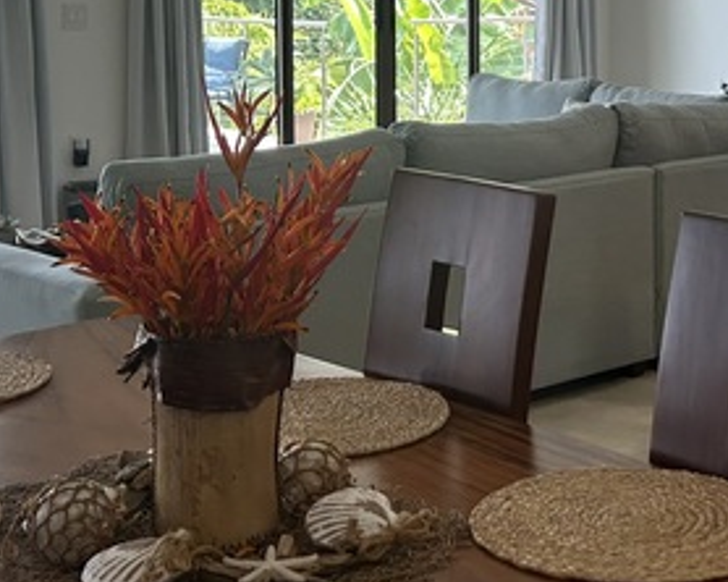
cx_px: 519
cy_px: 39
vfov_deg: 20.5
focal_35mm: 73
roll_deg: -0.2
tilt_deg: -3.0
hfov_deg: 25.8
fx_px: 1572
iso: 64
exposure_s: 1/120
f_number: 1.5
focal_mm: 5.7
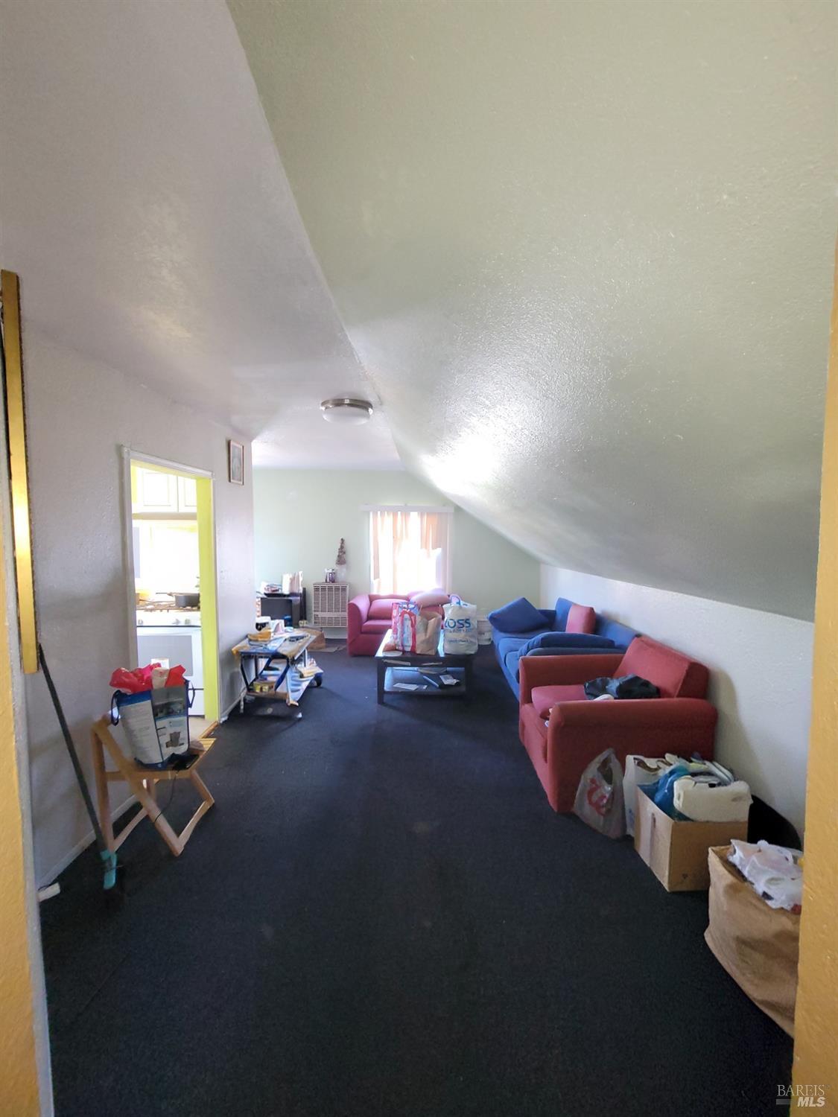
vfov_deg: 106.2
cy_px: 558
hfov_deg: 89.9
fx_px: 420
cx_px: 419
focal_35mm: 13
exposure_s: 1/40
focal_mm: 2.2
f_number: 2.2
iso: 320
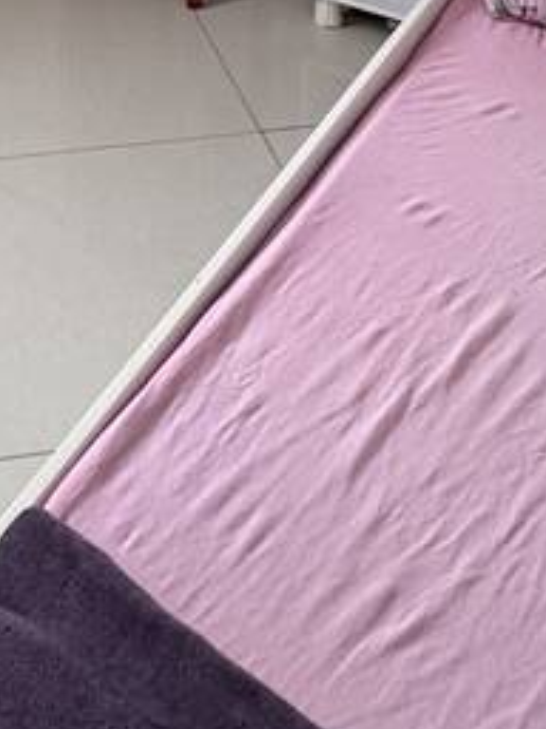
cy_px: -538
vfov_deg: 22.1
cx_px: 6
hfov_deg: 23.8
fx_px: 1241
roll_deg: +1.0
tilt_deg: -5.8
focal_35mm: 59
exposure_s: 1/120
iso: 160
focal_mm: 2.22
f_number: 2.2
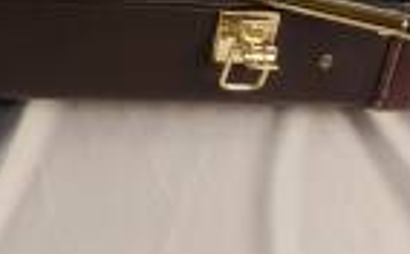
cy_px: -225
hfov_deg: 17.0
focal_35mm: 109
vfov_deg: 11.0
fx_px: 1215
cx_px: -234
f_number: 1.9
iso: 100
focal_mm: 2.91
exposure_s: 1/60
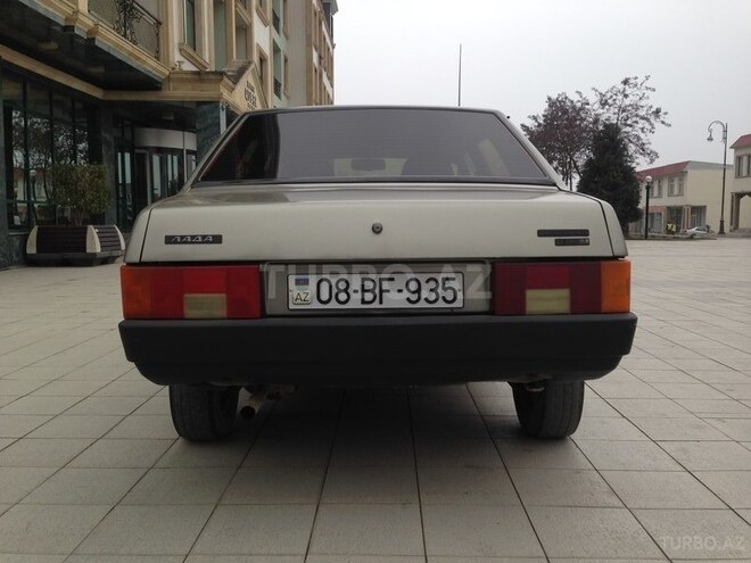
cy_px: 282
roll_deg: -0.4
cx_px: 376
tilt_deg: -4.5
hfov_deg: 55.4
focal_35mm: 33
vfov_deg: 42.9
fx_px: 716
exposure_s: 1/291
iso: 50
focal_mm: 4.12
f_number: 2.4
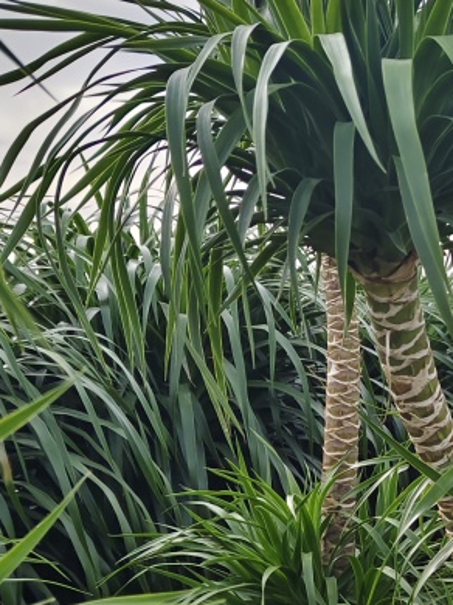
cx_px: 538
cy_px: 494
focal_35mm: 63
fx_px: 1100
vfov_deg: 29.9
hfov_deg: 21.6
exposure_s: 1/1136
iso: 50
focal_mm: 5.56
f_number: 1.88
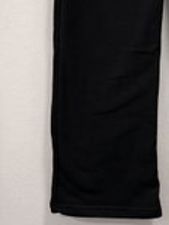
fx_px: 584
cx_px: 175
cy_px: -109
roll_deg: -0.2
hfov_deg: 16.1
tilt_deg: -3.8
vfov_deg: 19.2
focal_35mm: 90
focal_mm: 5.96
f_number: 1.6
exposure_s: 1/50
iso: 64
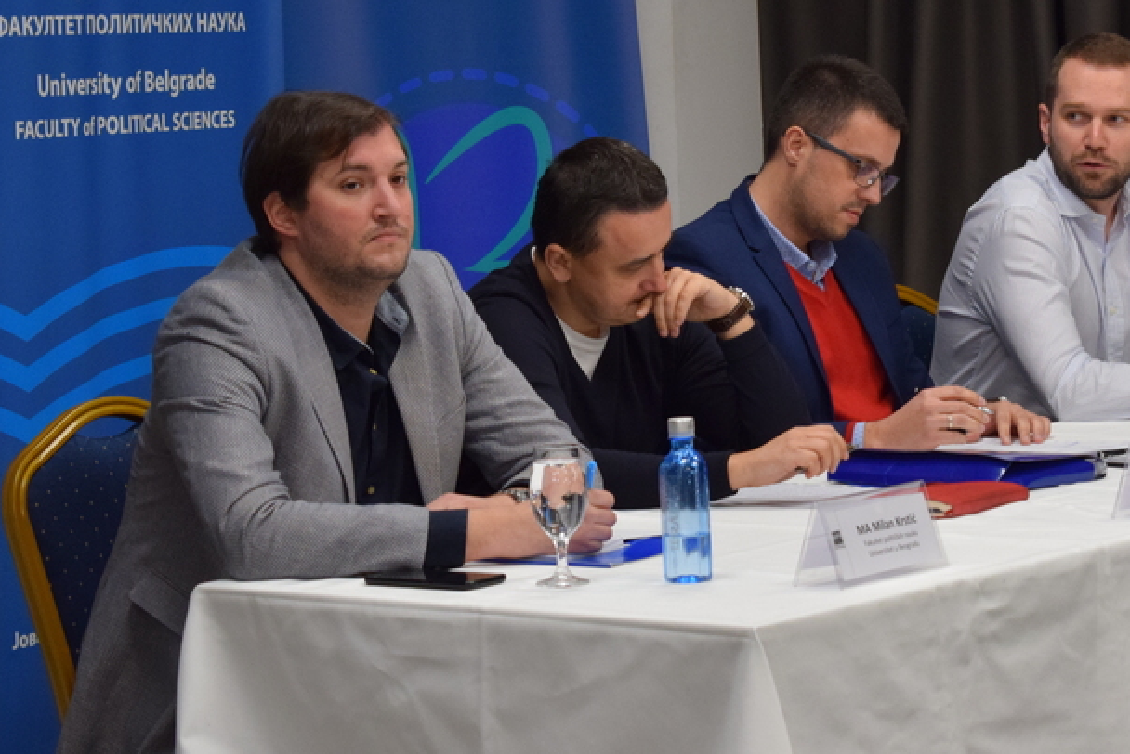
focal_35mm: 139
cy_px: 322
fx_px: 4360
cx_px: 872
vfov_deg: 9.9
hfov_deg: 14.7
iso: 1000
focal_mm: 55
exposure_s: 1/60
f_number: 5.6
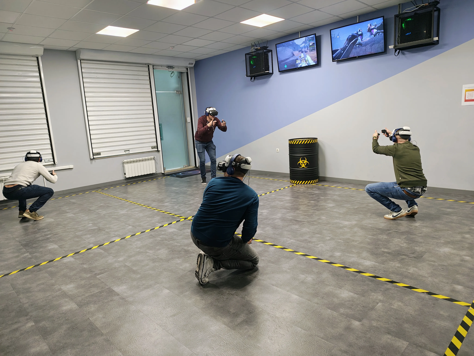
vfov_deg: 58.9
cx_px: 237
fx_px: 315
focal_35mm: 23
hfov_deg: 73.9
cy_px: 178
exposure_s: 1/100
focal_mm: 6.57
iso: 1275
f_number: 1.6
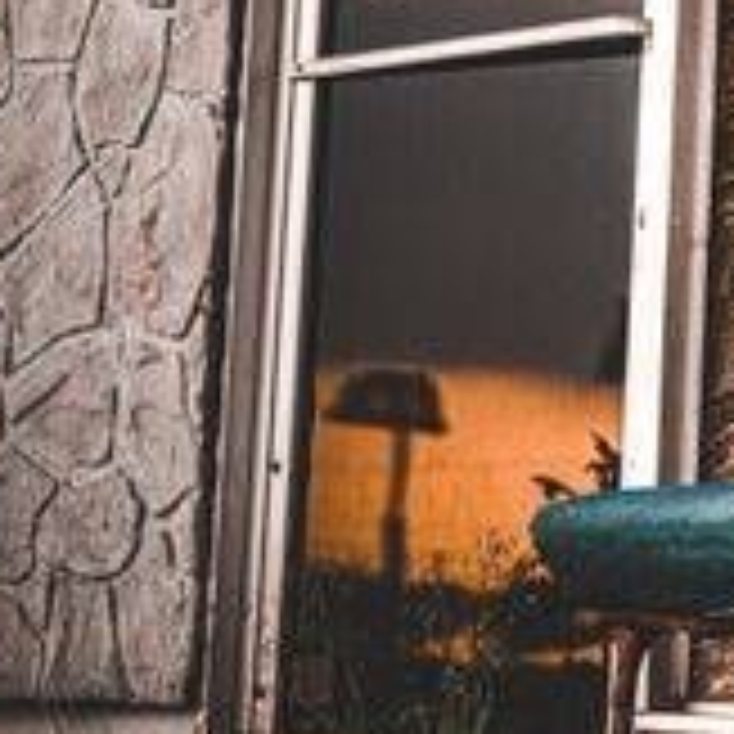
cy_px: -23
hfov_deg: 9.9
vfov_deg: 10.3
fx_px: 4054
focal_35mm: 169
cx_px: 1216
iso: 200
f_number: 3.2
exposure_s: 1/500
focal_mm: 45
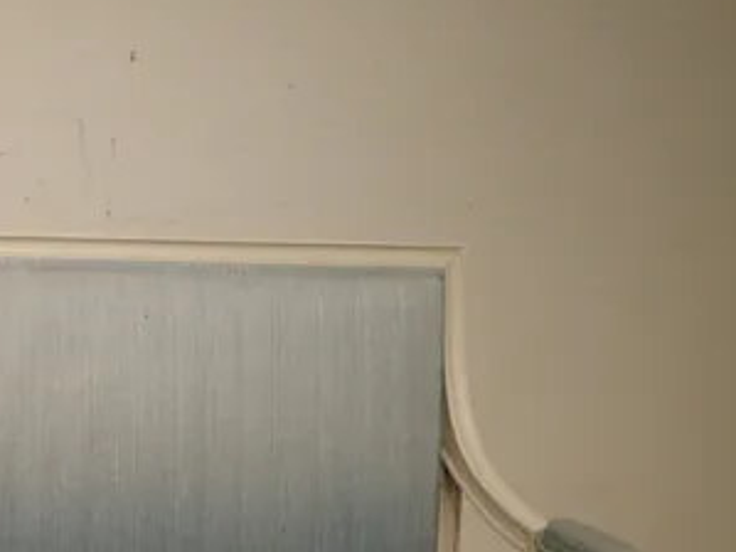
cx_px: -47
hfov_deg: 26.9
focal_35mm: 67
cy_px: 700
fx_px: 1424
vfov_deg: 20.2
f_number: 2
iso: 200
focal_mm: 4.5
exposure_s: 1/40
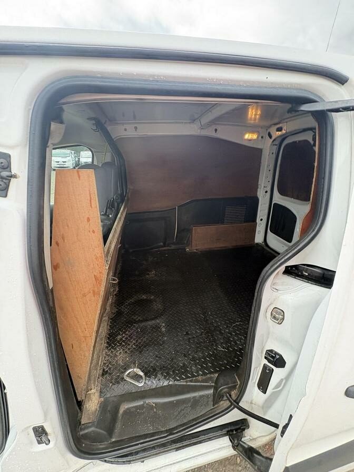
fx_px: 191
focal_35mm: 14
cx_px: 177
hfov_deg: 85.7
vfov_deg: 102.1
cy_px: 236
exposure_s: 1/112
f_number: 2.2
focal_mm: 2.22
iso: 125
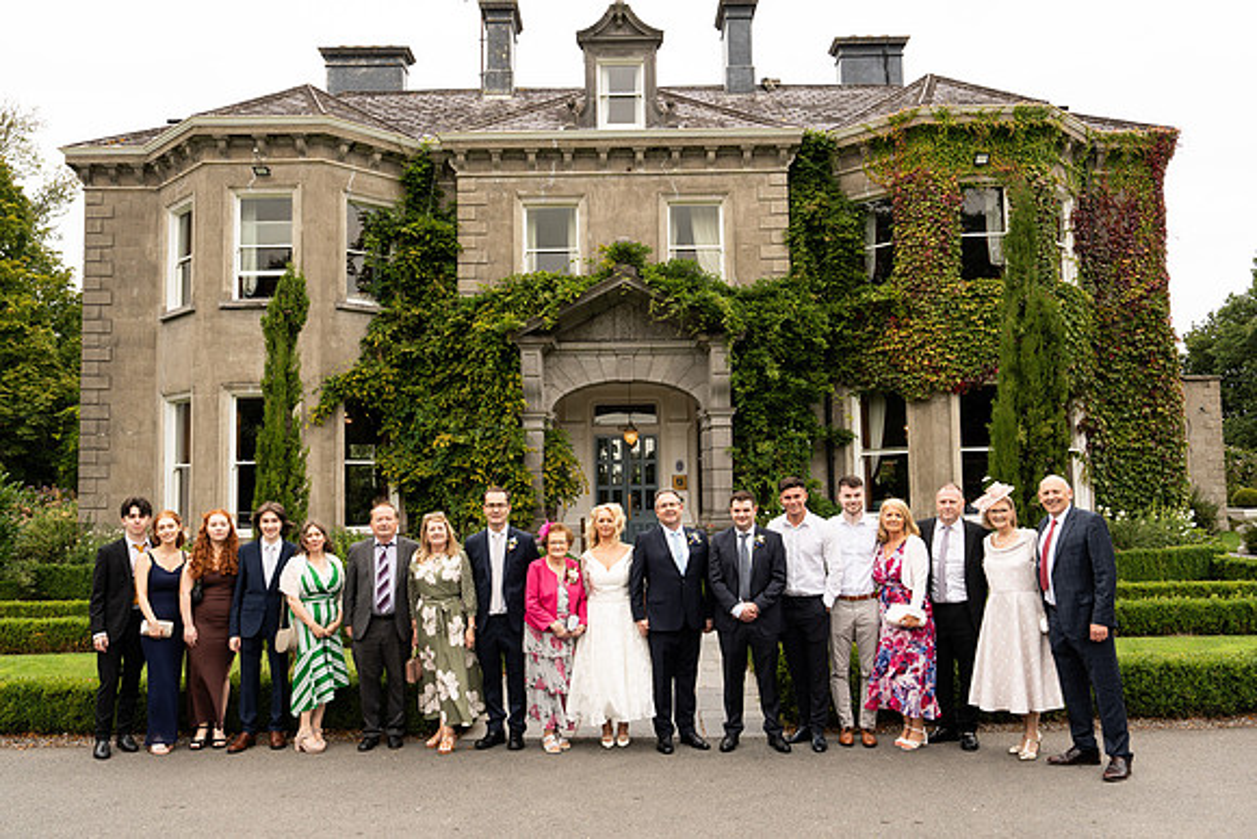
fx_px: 1013
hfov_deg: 63.6
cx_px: 628
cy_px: 420
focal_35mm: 29
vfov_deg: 45.0
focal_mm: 29
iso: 250
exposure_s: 1/200
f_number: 5.6
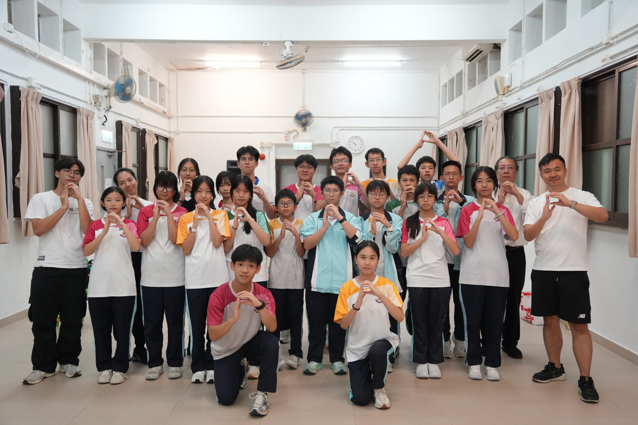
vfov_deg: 40.0
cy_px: 212
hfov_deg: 57.2
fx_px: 585
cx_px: 319
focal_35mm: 33
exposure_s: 1/100
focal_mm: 33
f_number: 4.5
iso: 3200
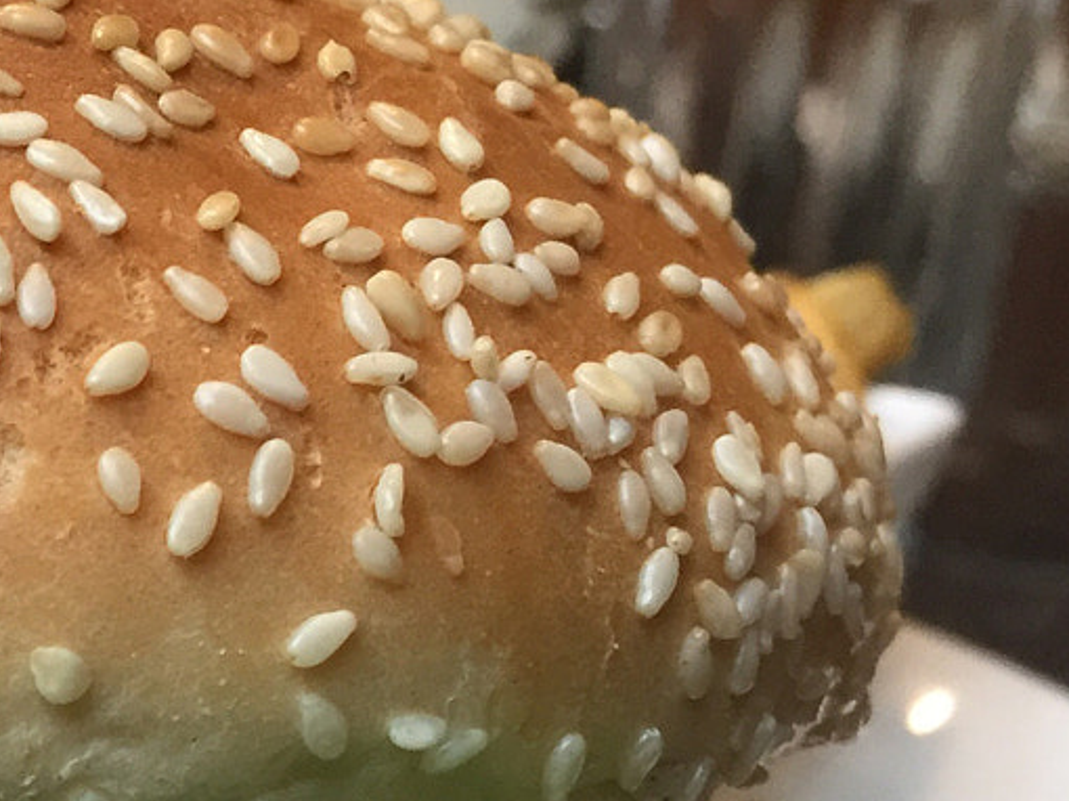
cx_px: -285
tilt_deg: -25.2
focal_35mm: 91
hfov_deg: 19.9
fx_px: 2809
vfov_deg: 15.5
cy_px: 1021
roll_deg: -1.9
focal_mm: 4.15
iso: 50
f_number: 2.2
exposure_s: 1/30
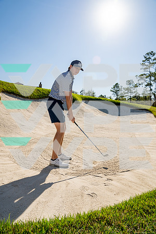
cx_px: 78
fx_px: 156
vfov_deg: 73.7
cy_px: 117
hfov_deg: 53.1
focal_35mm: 24
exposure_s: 1/1000
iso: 100
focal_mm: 24
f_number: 4.5
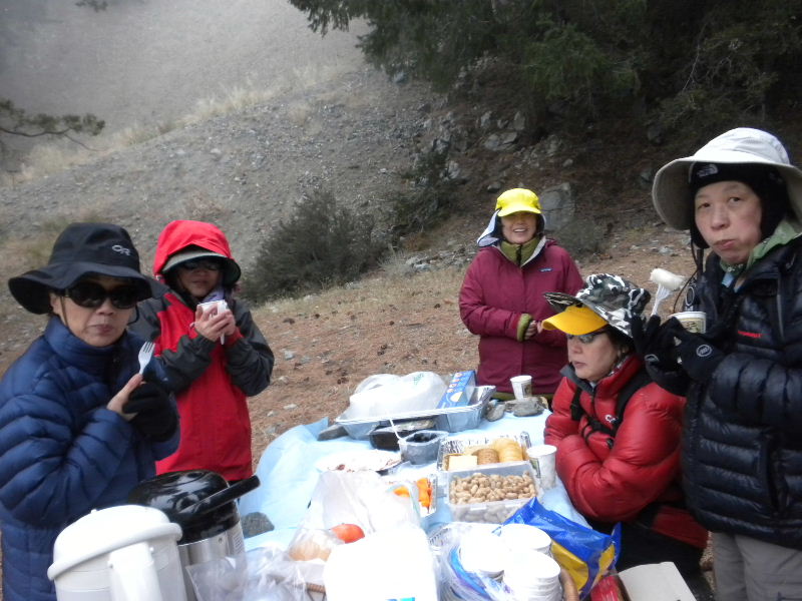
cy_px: 300
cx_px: 401
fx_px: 857
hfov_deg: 50.1
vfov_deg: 38.7
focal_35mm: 37
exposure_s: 1/38.6
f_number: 3.5
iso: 400
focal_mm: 6.6
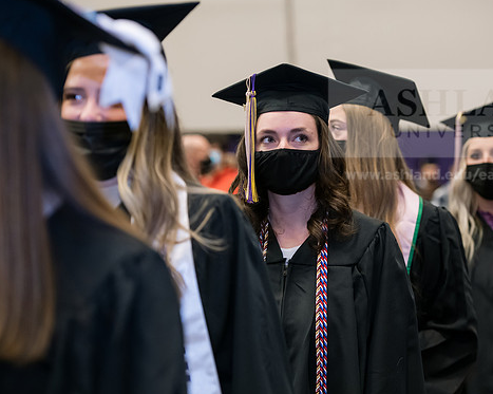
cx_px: 297
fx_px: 1735
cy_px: 197
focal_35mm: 119
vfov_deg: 12.9
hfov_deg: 16.2
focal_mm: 102
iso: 1600
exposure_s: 1/200
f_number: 3.5
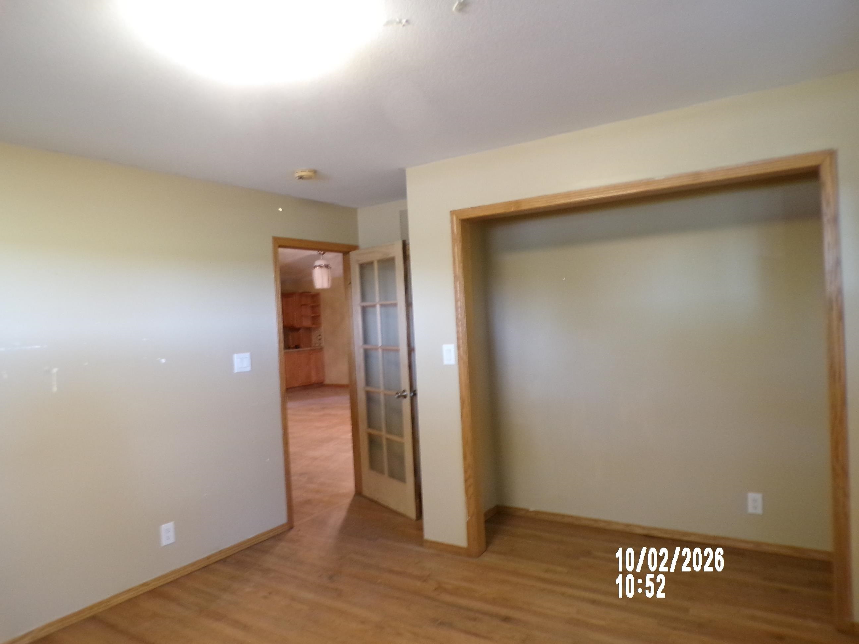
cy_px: 322
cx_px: 430
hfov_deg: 71.6
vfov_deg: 56.8
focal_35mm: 24
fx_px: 596
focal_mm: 4.3
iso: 500
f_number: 3
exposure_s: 1/17
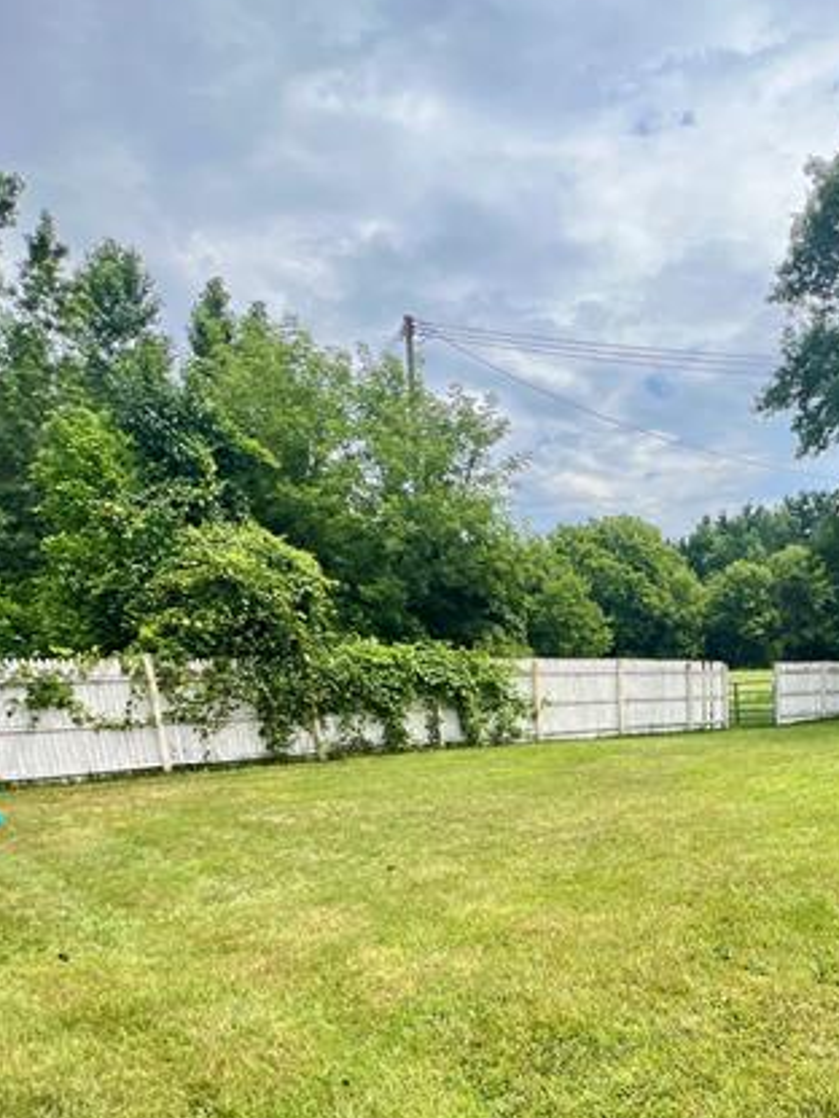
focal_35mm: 24
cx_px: 705
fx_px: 776
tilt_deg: -16.5
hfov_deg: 52.1
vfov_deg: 64.9
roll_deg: +0.8
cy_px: 903
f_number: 1.8
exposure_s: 1/935
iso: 32
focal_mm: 1.57
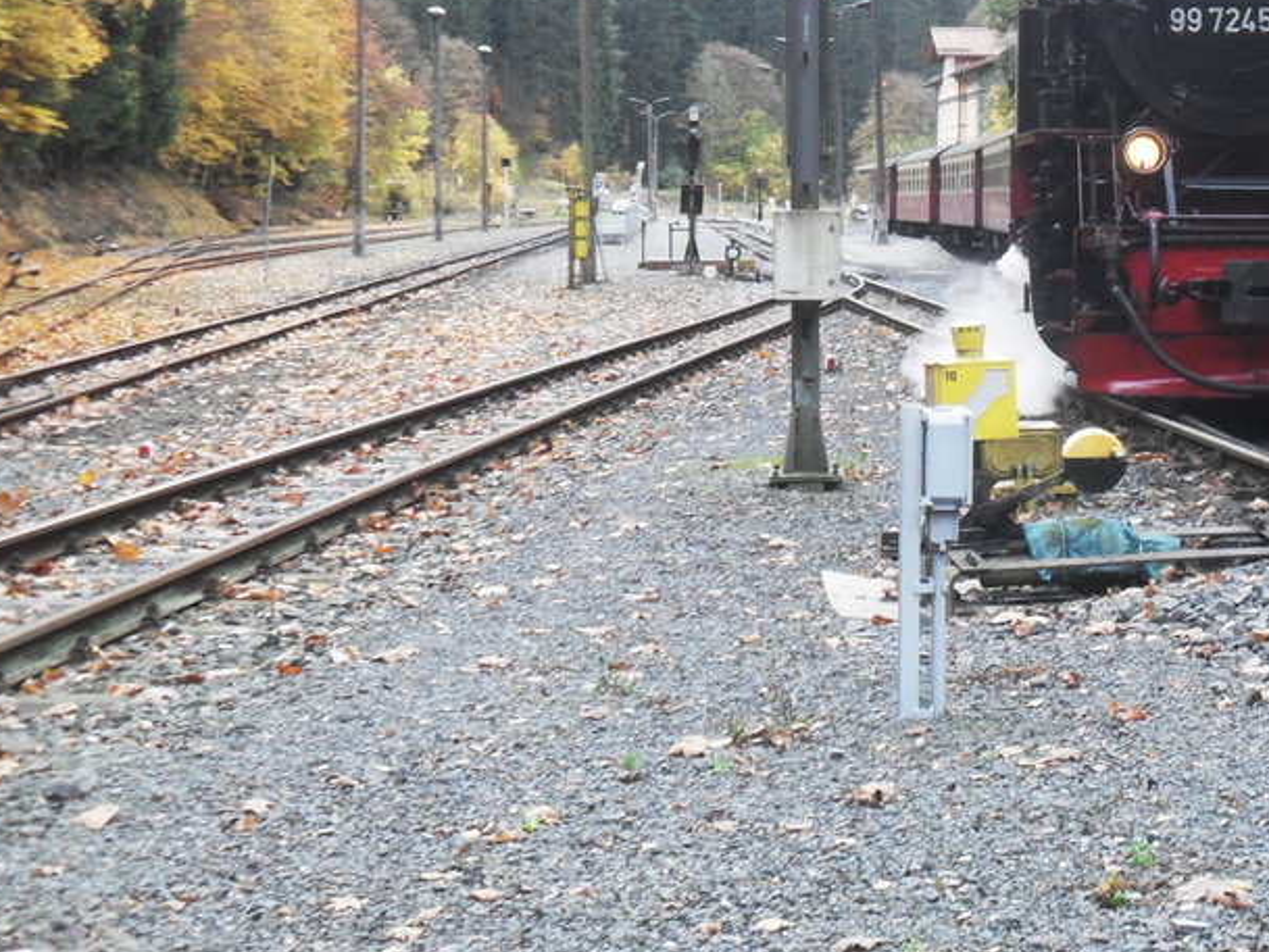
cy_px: 240
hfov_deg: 26.9
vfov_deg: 21.1
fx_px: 2530
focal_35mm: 69
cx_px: 1219
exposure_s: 1/30
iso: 100
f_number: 2.8
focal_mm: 6.2
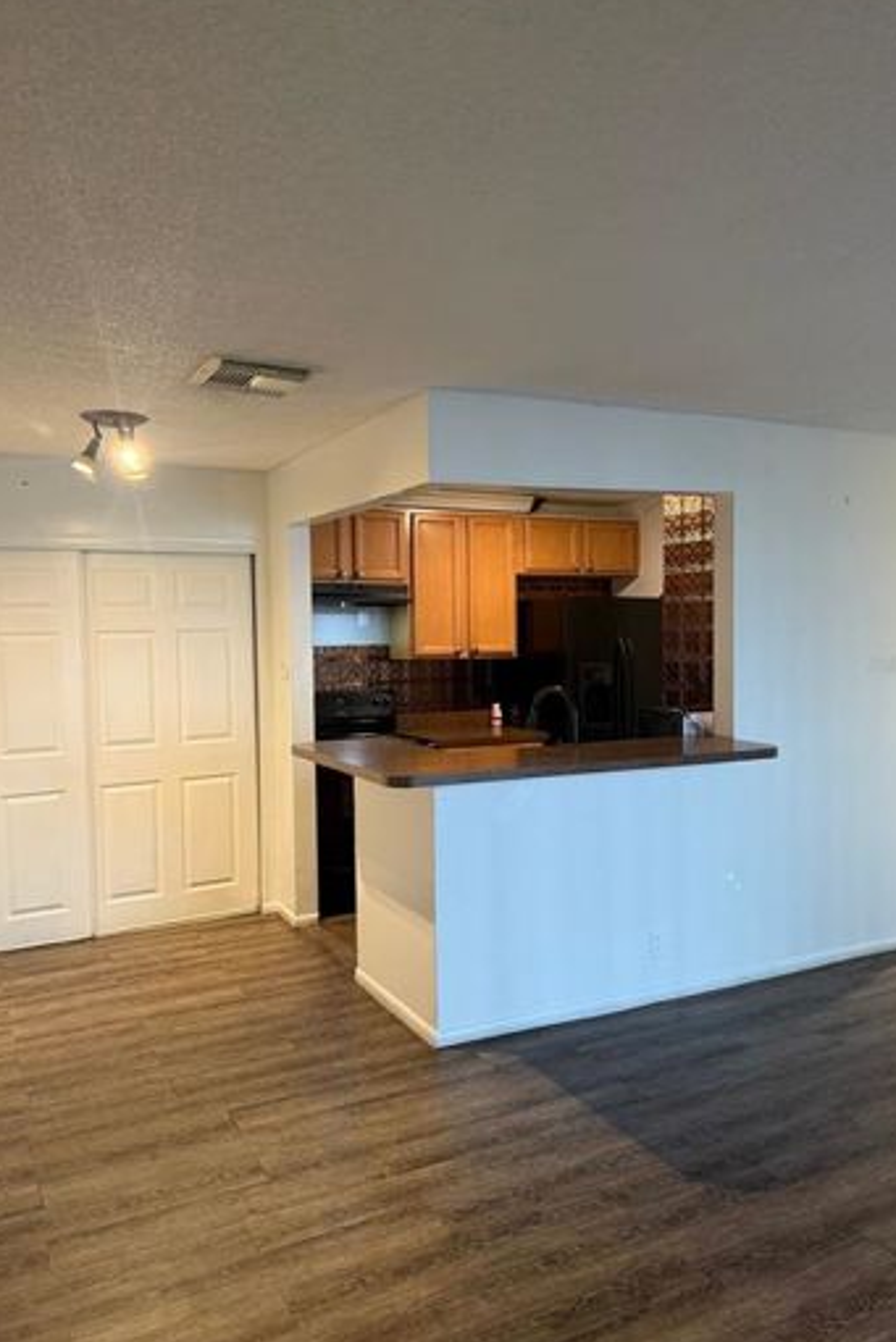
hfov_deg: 49.6
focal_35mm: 26
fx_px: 970
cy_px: 664
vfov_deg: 69.4
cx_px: 427
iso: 250
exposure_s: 1/60
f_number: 1.78
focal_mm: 6.76
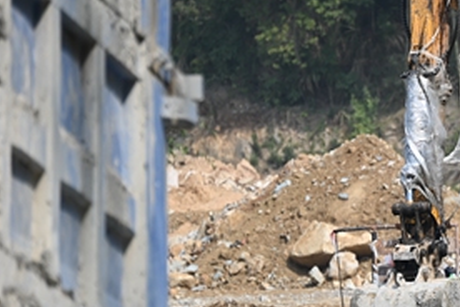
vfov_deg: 2.9
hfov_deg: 4.4
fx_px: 6018
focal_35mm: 471
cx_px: 540
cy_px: 205
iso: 160
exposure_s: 1/500
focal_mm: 200
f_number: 6.3
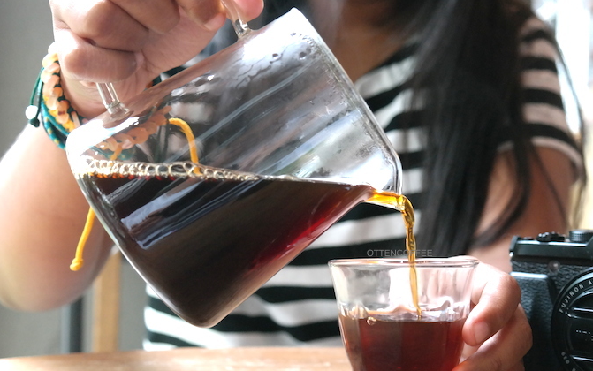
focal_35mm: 68
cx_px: 331
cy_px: 226
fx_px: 1099
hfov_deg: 30.2
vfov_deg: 19.1
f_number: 4.5
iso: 1600
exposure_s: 1/60
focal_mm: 37
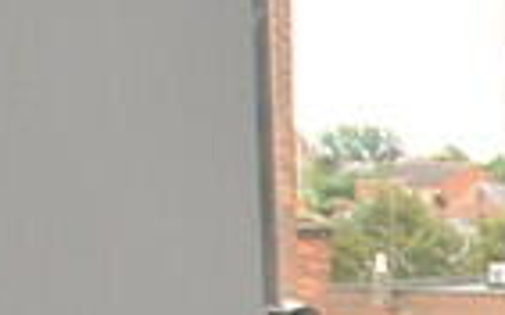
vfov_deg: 11.6
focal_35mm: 111
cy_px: 356
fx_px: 1527
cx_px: 1214
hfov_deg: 13.6
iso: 200
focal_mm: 10
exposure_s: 1/60
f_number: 4
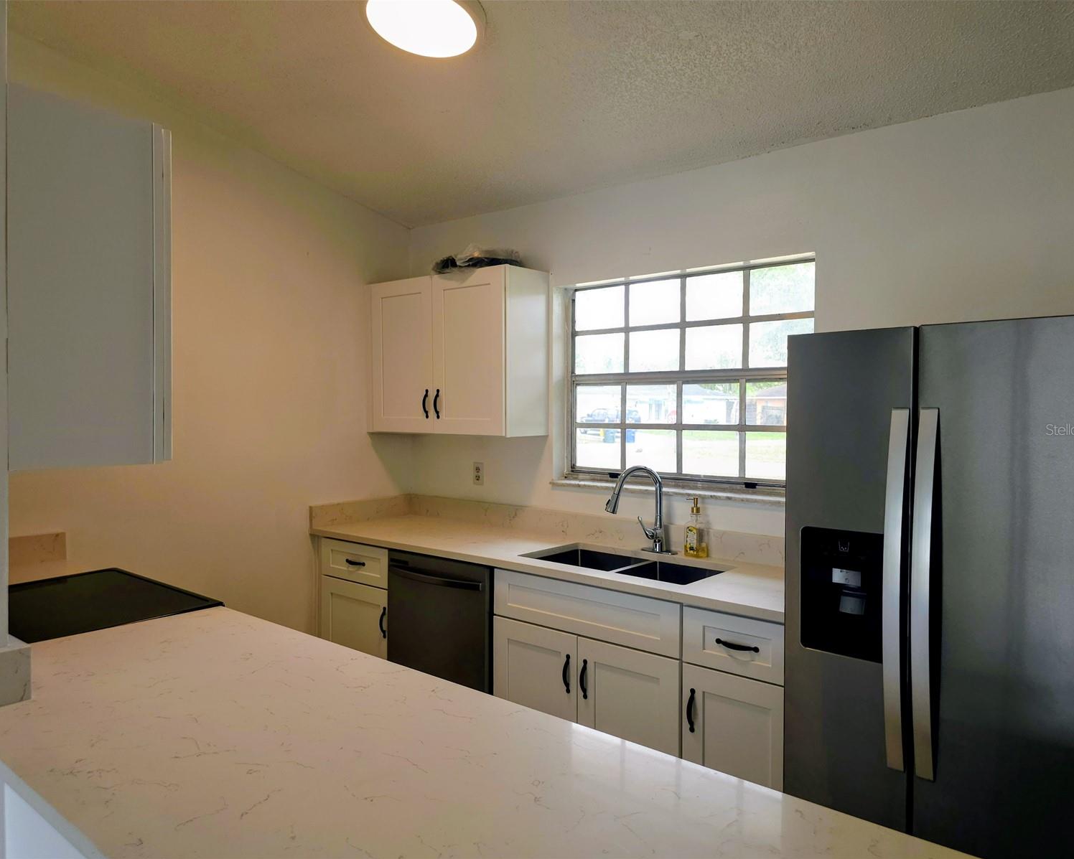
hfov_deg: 70.3
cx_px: 539
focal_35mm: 24
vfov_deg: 58.8
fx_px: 763
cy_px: 430
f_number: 1.7
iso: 25
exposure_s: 1/60
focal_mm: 6.3
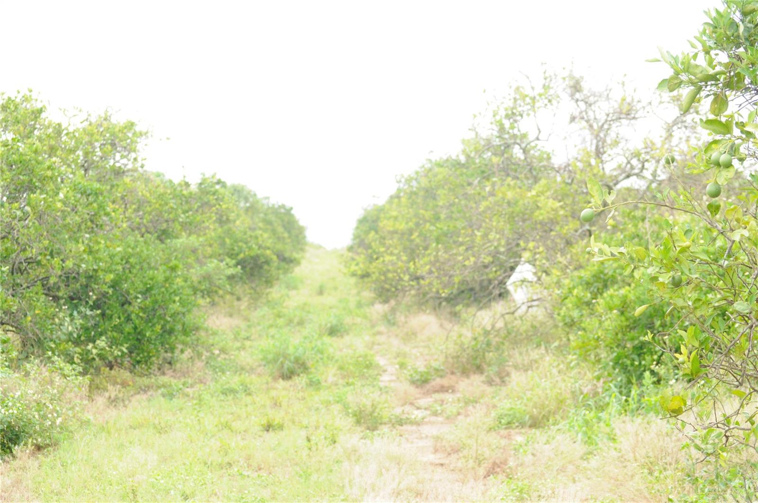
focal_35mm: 98
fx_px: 2050
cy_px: 252
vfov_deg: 14.0
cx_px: 379
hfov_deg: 20.9
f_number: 6.7
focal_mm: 65
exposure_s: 1/750
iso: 2000
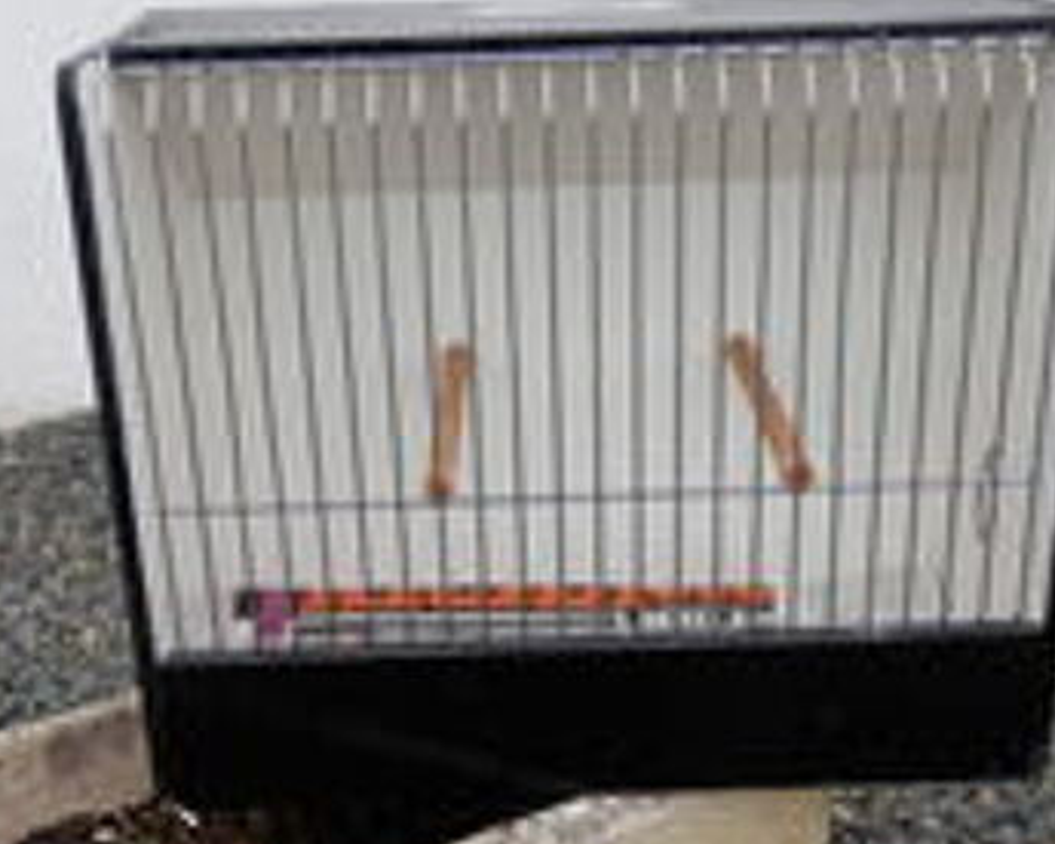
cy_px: 399
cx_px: 528
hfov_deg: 41.2
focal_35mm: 45
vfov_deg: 33.4
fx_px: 1405
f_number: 3.4
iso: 80
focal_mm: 6
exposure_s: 1/80
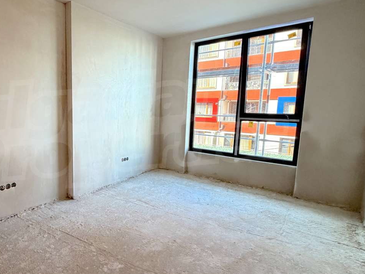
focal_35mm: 22
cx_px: 98
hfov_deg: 71.9
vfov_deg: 61.1
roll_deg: -0.8
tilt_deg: -6.5
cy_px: 133
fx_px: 232
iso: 200
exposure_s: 1/121
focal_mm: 2.22
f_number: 2.2
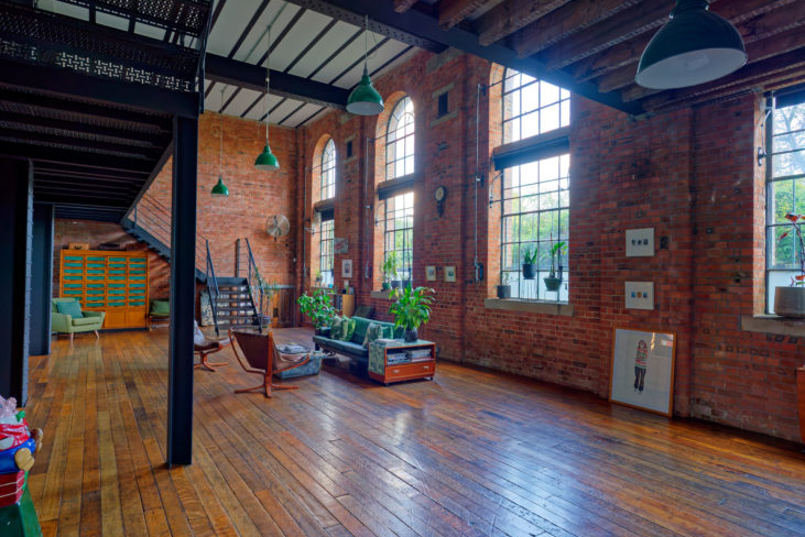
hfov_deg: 81.2
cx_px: 396
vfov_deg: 59.5
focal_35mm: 21
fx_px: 470
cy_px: 270
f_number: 8
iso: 125
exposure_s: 1/6
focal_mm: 20
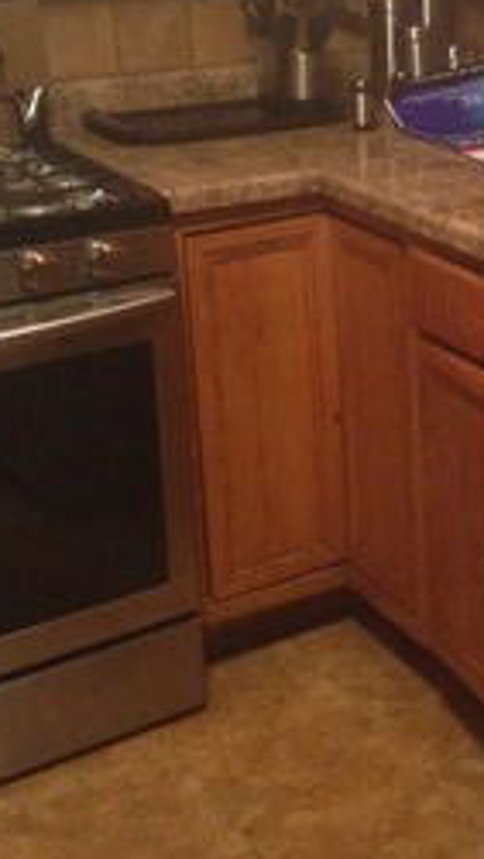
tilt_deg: -12.6
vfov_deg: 30.0
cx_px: 573
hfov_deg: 16.8
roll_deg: +1.9
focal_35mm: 69
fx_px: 1571
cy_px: 210
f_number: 2.4
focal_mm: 4.12
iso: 320
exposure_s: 1/17
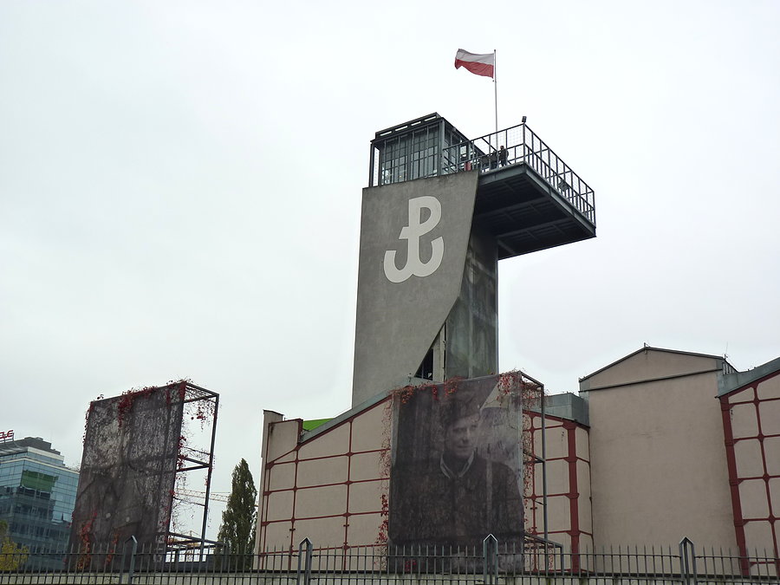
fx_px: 1037
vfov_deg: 31.5
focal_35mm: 46
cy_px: 292
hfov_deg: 41.2
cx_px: 390
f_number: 3.6
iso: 125
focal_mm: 8.2
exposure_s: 1/125
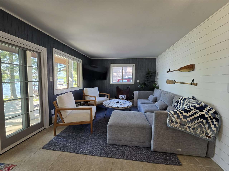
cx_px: 114
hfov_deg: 106.2
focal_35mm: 13
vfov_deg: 89.9
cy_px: 86
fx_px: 86
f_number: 1.9
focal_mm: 2.2
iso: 160
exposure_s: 1/120
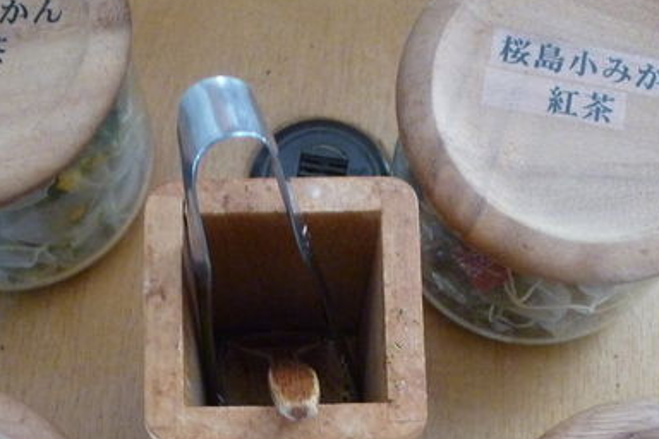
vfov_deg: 24.3
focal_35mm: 53
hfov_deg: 37.5
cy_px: 448
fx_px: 970
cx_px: 311
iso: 400
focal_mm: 4.3
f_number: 2.2
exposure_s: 1/15
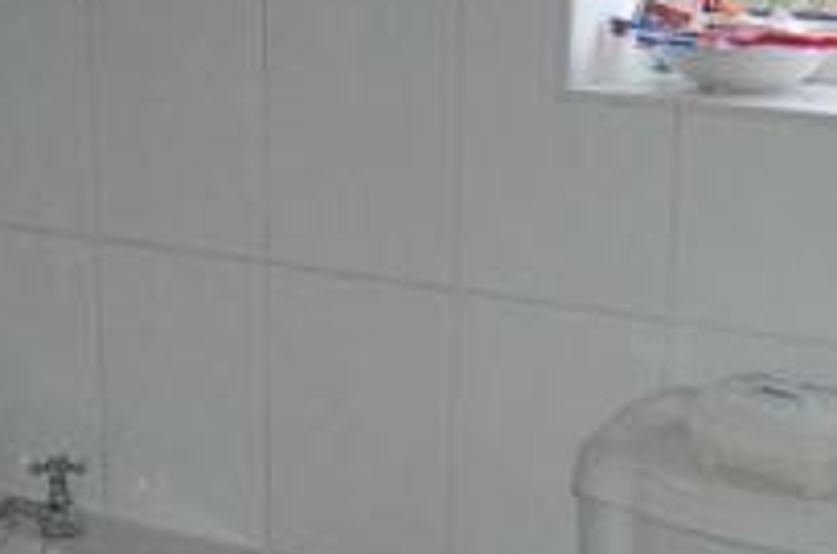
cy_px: 636
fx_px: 2018
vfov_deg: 15.2
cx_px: 336
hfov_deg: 23.4
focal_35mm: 87
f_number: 3.5
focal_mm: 18
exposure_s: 1/60
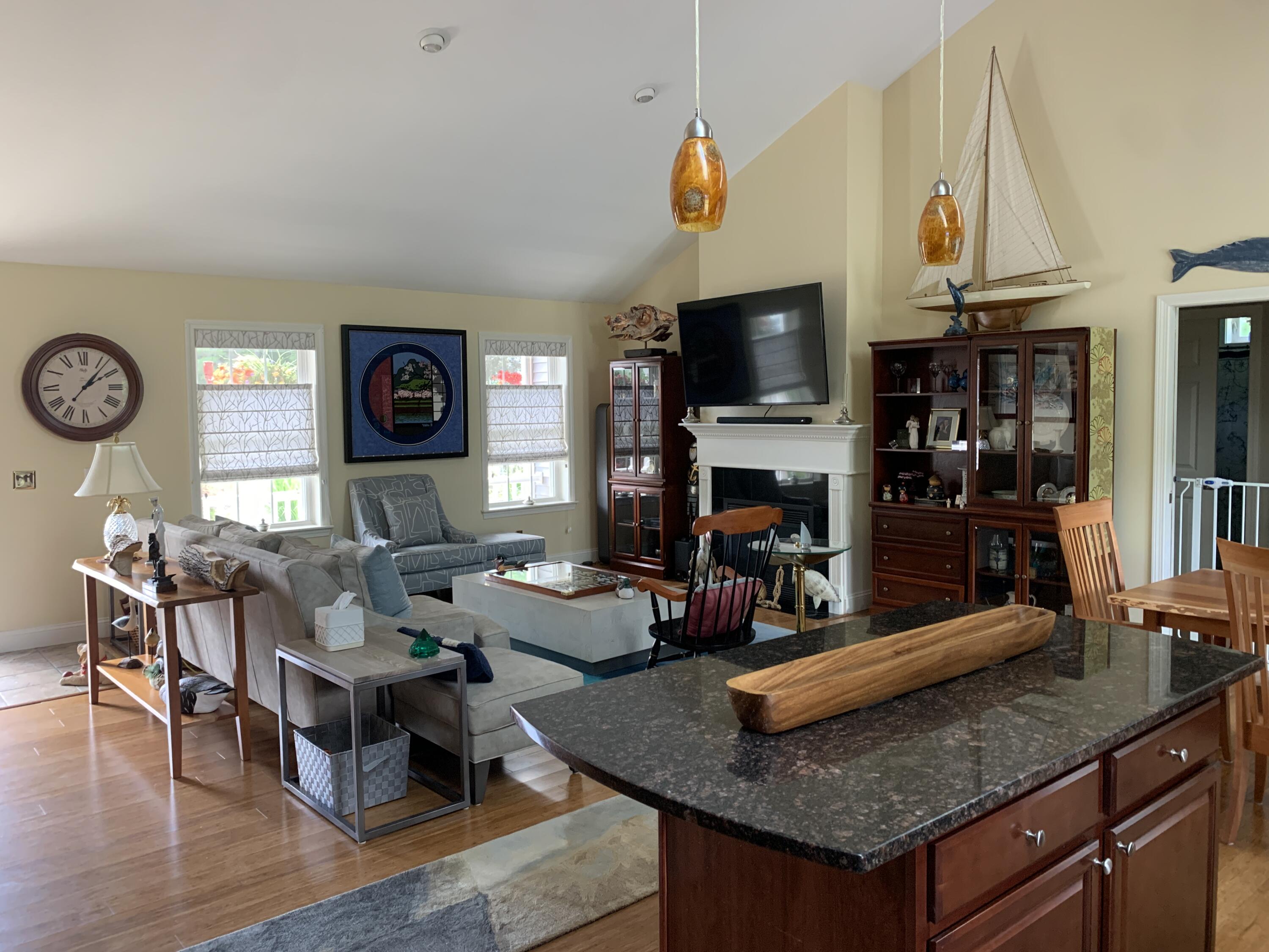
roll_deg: +0.1
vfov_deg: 53.1
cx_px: 634
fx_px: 953
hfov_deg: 67.3
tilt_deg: -4.6
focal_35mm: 26
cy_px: 476
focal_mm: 4.25
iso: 200
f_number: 1.8
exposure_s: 1/60
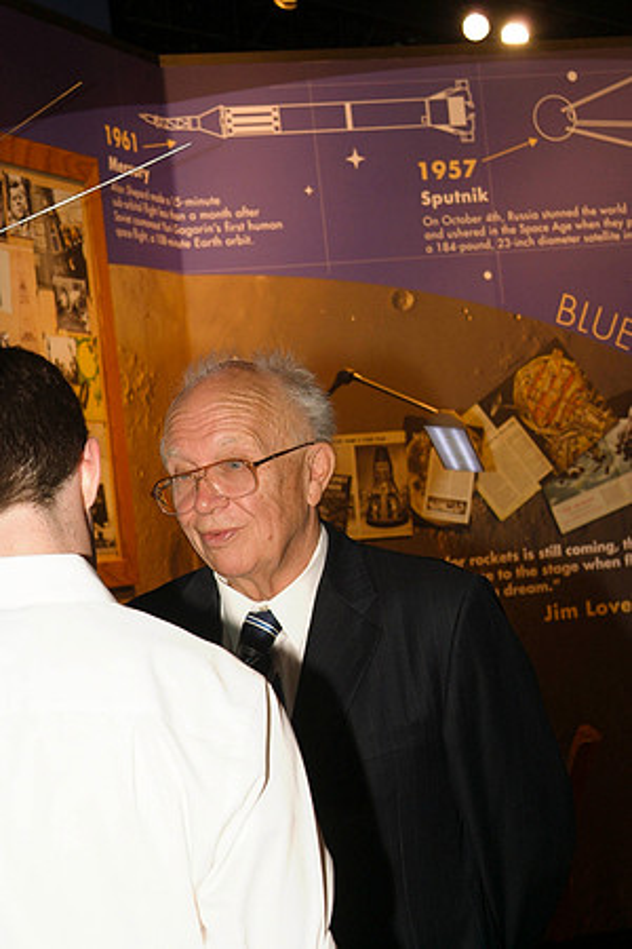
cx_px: 316
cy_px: 474
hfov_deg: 18.2
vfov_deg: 27.0
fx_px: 1975
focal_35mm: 75
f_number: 8
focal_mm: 50
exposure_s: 1/20
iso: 800
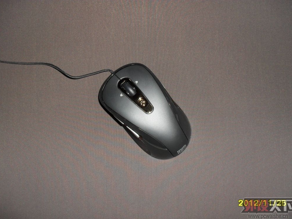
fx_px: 304
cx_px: 148
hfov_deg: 51.4
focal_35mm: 36
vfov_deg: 39.7
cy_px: 112
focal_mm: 6.3
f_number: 3.2
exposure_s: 1/45
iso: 200
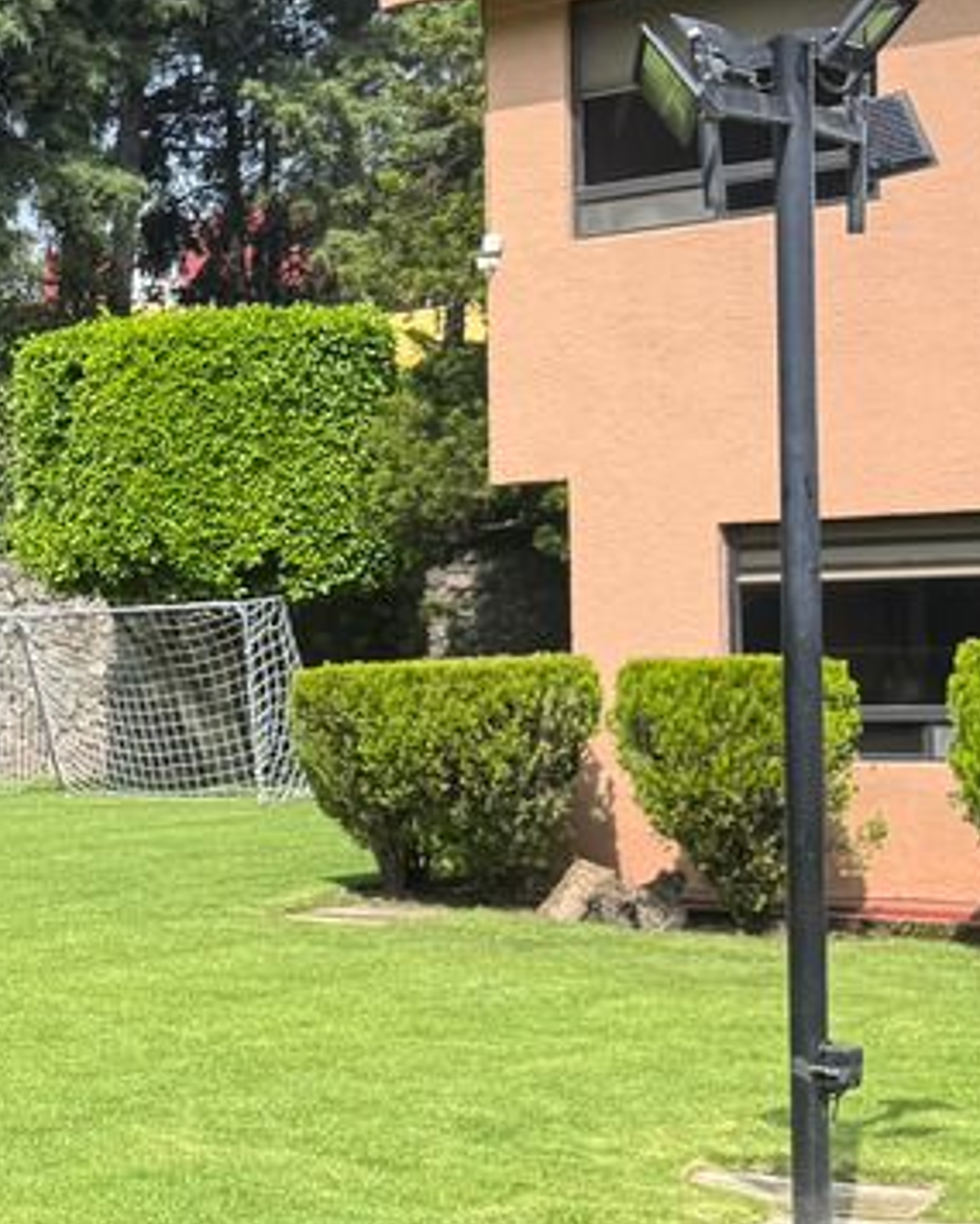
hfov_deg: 17.3
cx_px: -540
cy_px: 695
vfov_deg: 24.1
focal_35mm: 79
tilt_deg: -0.6
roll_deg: +2.5
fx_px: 2863
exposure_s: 1/1923
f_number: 1.78
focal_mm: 6.76
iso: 80
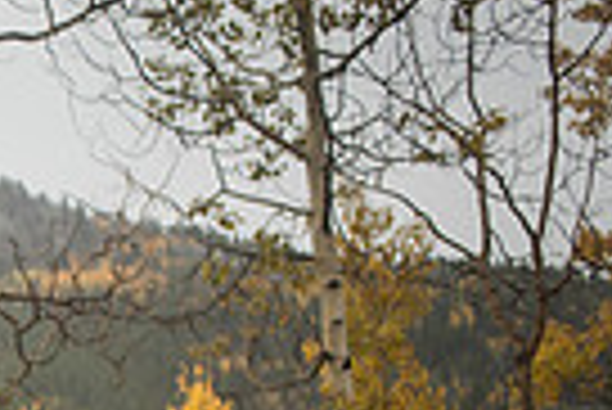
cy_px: 752
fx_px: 2025
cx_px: -477
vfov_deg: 10.8
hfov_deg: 15.0
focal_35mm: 119
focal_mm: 28
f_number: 2.8
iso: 320
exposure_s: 1/125
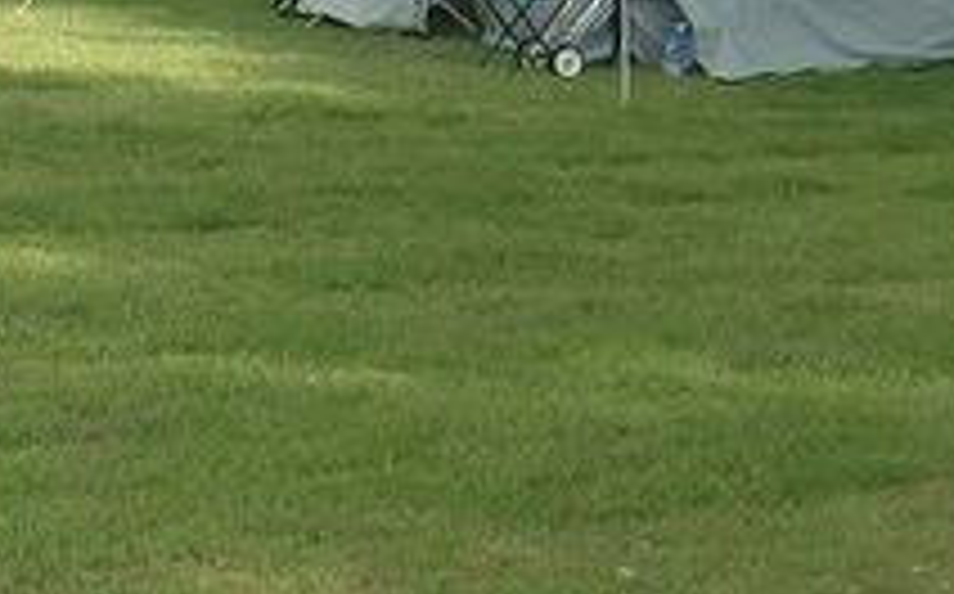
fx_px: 4233
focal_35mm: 163
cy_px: 322
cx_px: -241
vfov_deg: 8.0
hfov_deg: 12.5
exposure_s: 1/250
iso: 64
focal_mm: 7.1
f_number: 3.8
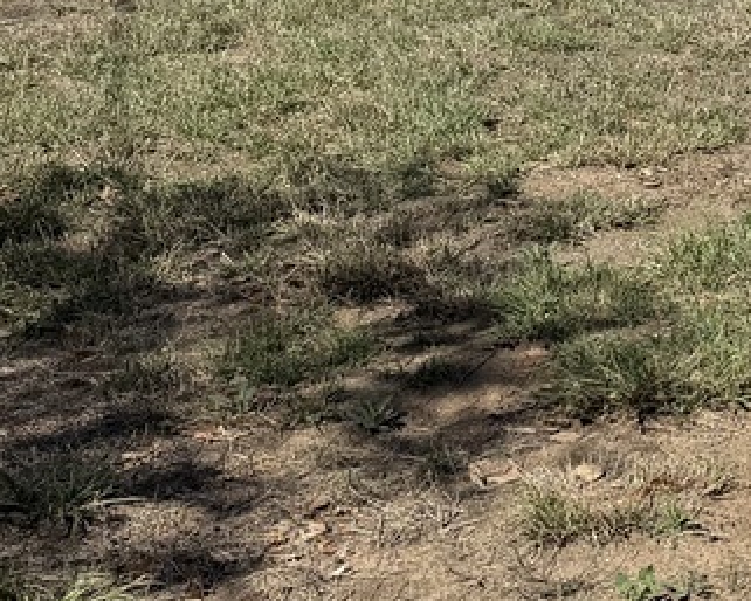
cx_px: 1245
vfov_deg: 14.7
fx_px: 2335
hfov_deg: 16.1
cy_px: 358
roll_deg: -0.7
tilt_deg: -16.7
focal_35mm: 105
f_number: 1.78
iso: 80
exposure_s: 1/6711
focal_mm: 6.76
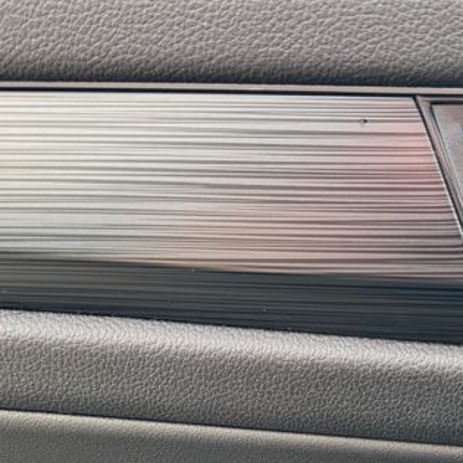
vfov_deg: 23.7
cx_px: 431
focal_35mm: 69
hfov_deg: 24.2
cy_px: 488
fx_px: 1044
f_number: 1.78
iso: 80
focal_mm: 6.76
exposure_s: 1/131
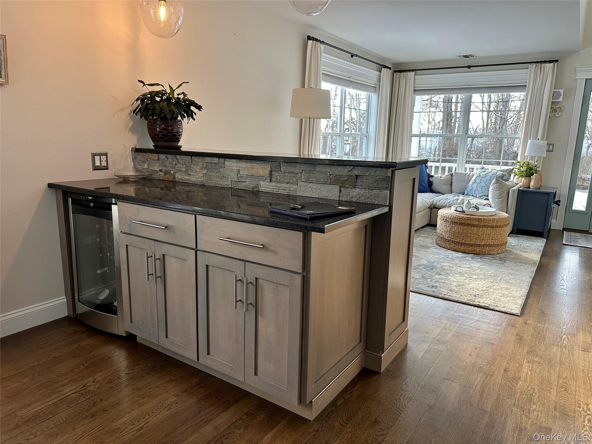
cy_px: 222
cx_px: 296
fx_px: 410
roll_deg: -1.6
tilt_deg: -11.8
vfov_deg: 56.8
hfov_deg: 71.6
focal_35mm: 24
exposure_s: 1/120
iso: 160
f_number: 1.78
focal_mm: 6.86
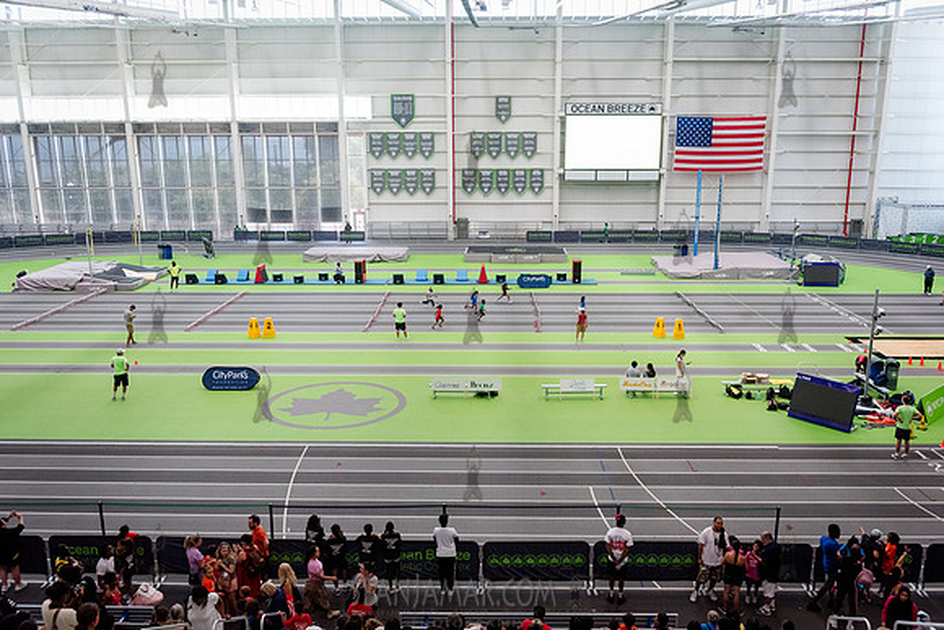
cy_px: 315
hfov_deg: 60.3
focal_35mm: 31
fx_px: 813
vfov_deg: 42.3
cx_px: 472
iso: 6400
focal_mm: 31
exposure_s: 1/1250
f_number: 4
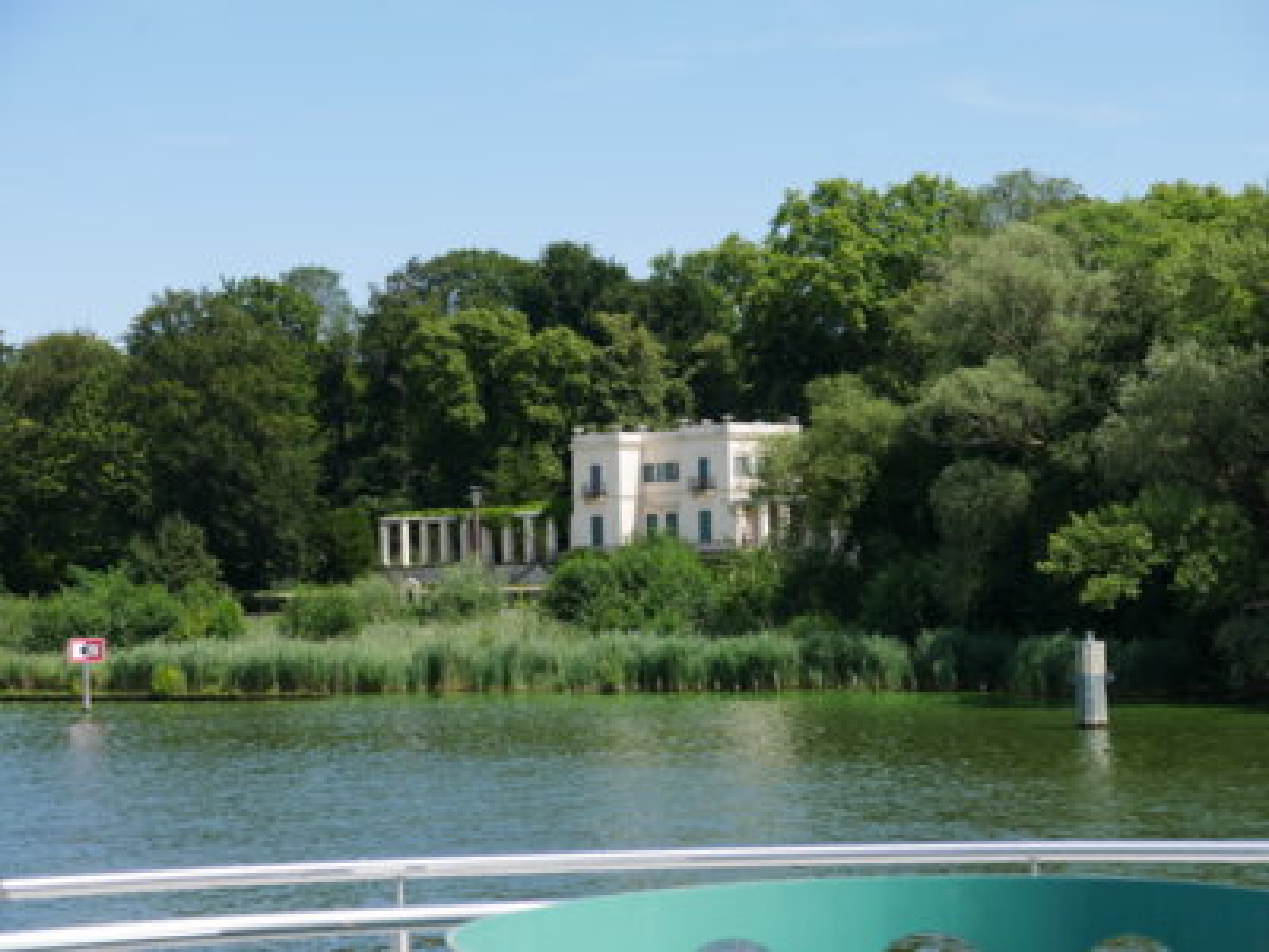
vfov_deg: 17.6
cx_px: 634
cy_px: 476
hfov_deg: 23.3
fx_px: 3079
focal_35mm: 84
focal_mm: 42
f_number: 8
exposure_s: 1/400
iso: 200
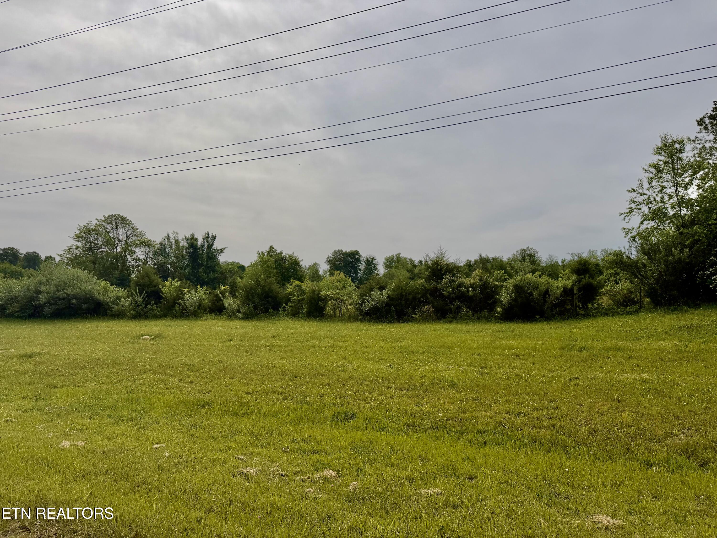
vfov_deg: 56.8
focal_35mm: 24
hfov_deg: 71.6
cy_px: 269
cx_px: 358
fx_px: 497
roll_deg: +1.9
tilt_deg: +2.8
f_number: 1.78
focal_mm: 6.76
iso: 100
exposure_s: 1/17544
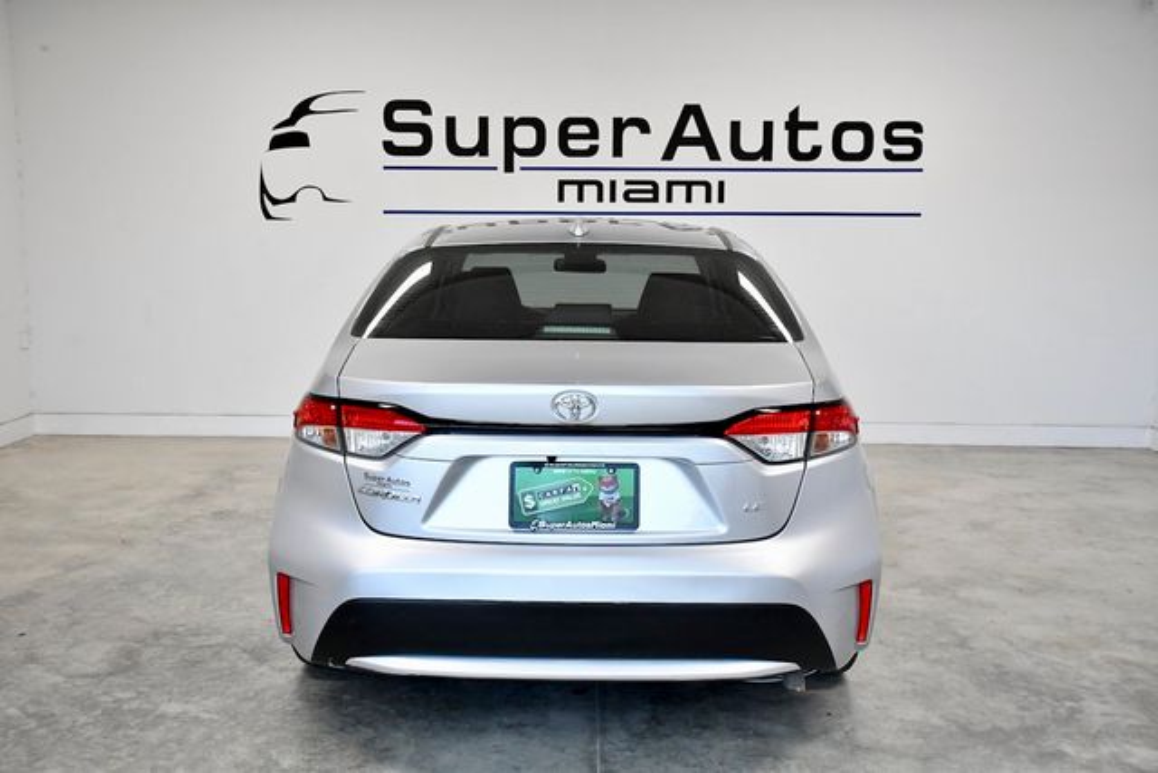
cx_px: 579
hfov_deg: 49.5
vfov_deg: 34.2
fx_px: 1255
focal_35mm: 39
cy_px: 386
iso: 2500
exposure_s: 1/800
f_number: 5.6
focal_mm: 26
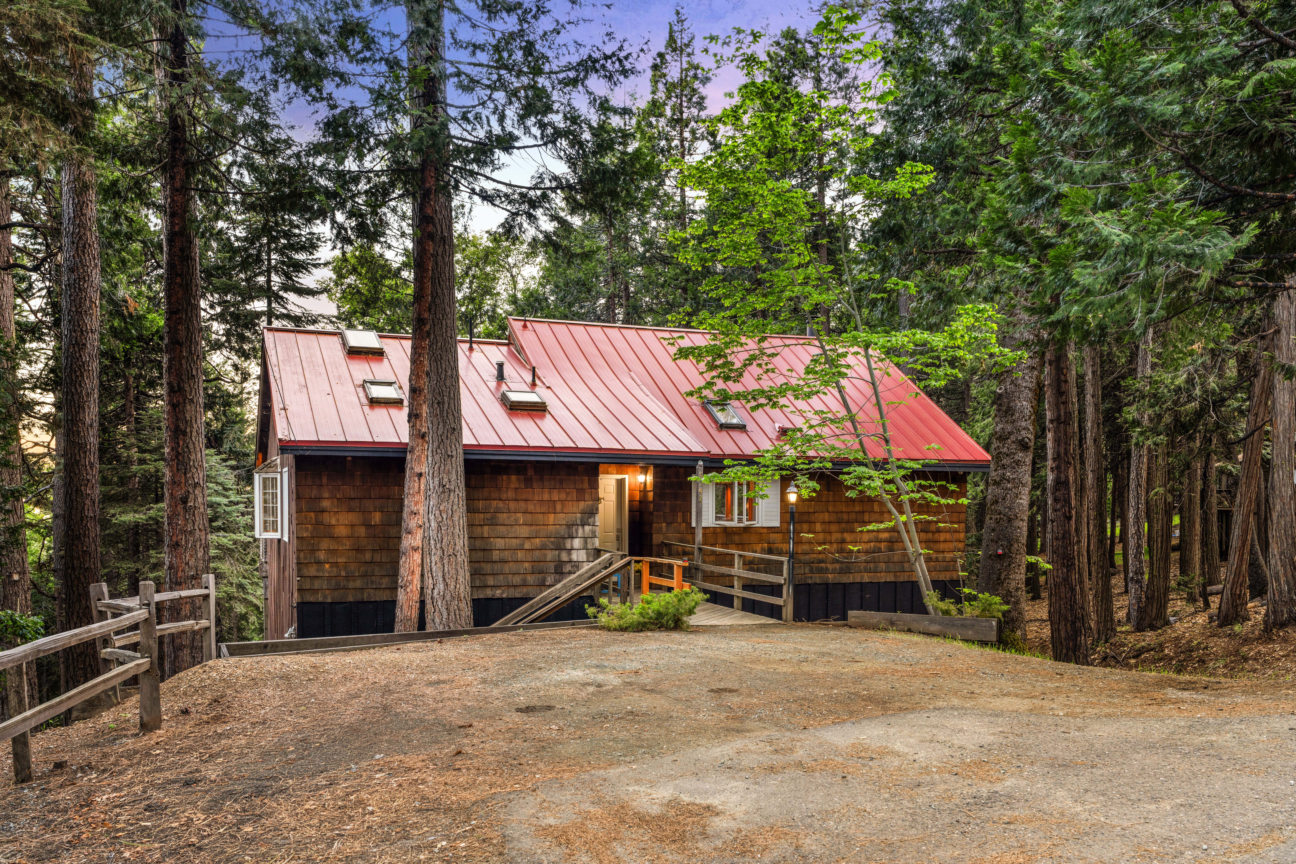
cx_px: 648
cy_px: 432
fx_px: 1044
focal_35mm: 29
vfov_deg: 45.0
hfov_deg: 63.7
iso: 320
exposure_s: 1/3
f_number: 7.1
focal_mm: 29
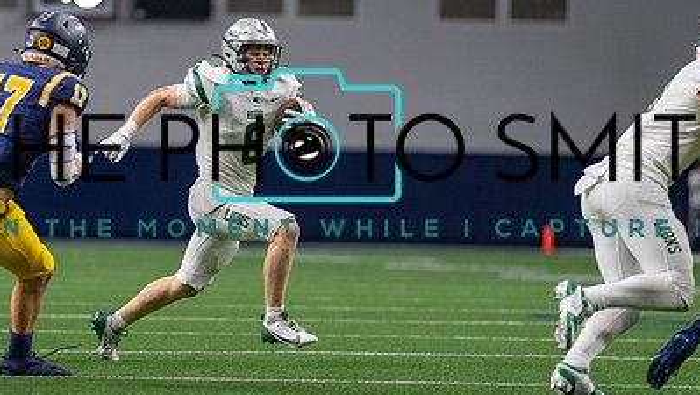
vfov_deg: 3.7
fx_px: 6055
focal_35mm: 326
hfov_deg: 6.6
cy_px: 153
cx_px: 253
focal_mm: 200
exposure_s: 1/1000
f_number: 2.8
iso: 2000
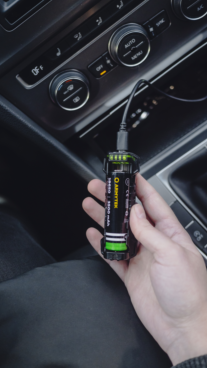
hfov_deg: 27.1
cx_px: 90
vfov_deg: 46.4
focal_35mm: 44
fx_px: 429
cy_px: 184
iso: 400
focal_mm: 20
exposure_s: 1/400
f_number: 2
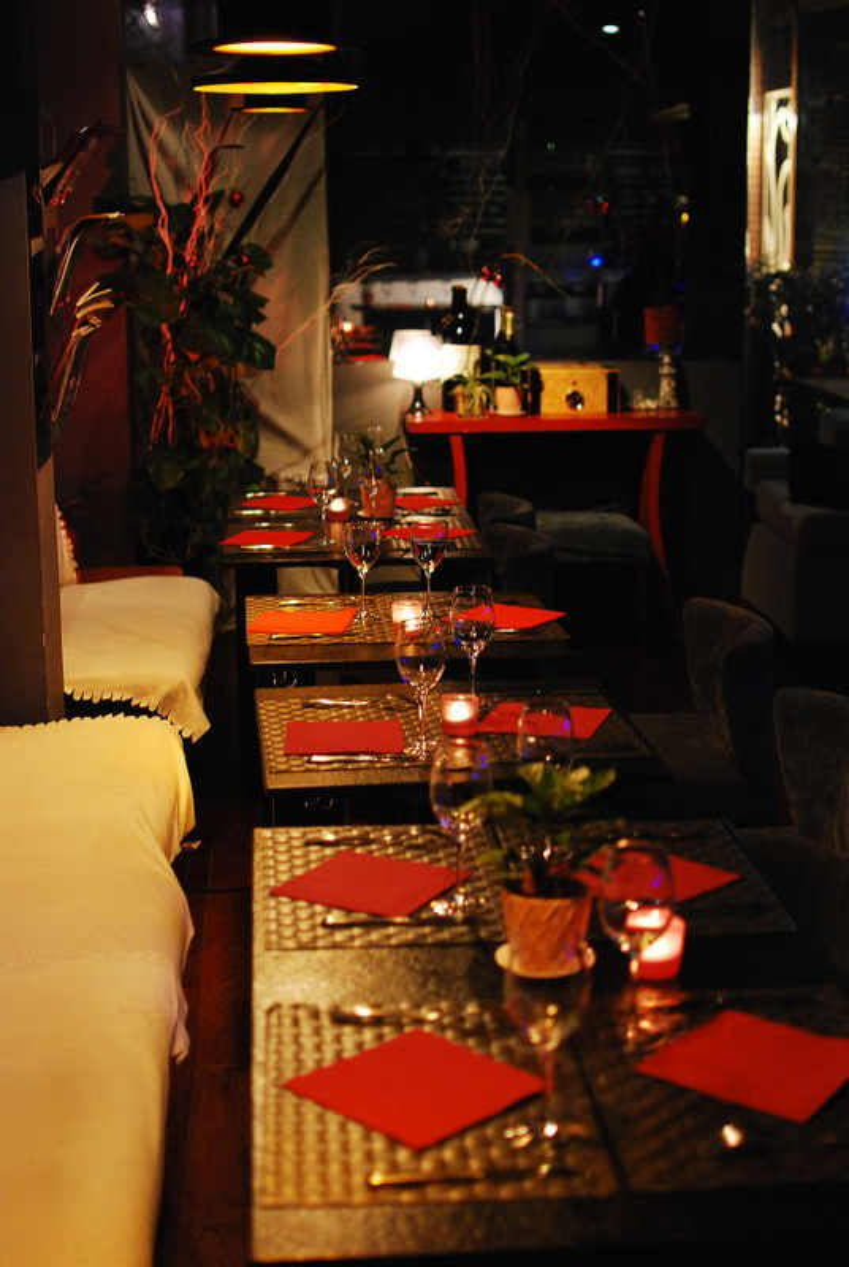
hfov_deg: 25.8
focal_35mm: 52
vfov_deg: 37.8
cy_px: 634
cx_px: 424
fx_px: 1851
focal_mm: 35
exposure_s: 1/40
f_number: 1.8
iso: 800
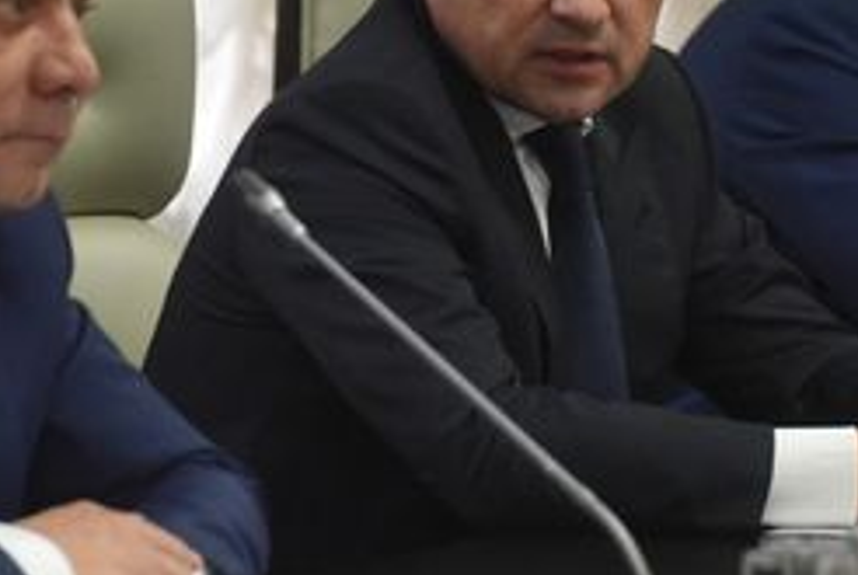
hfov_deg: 4.7
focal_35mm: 439
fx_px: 10482
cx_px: 596
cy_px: 139
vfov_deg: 3.1
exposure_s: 1/160
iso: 4000
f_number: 5
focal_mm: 155
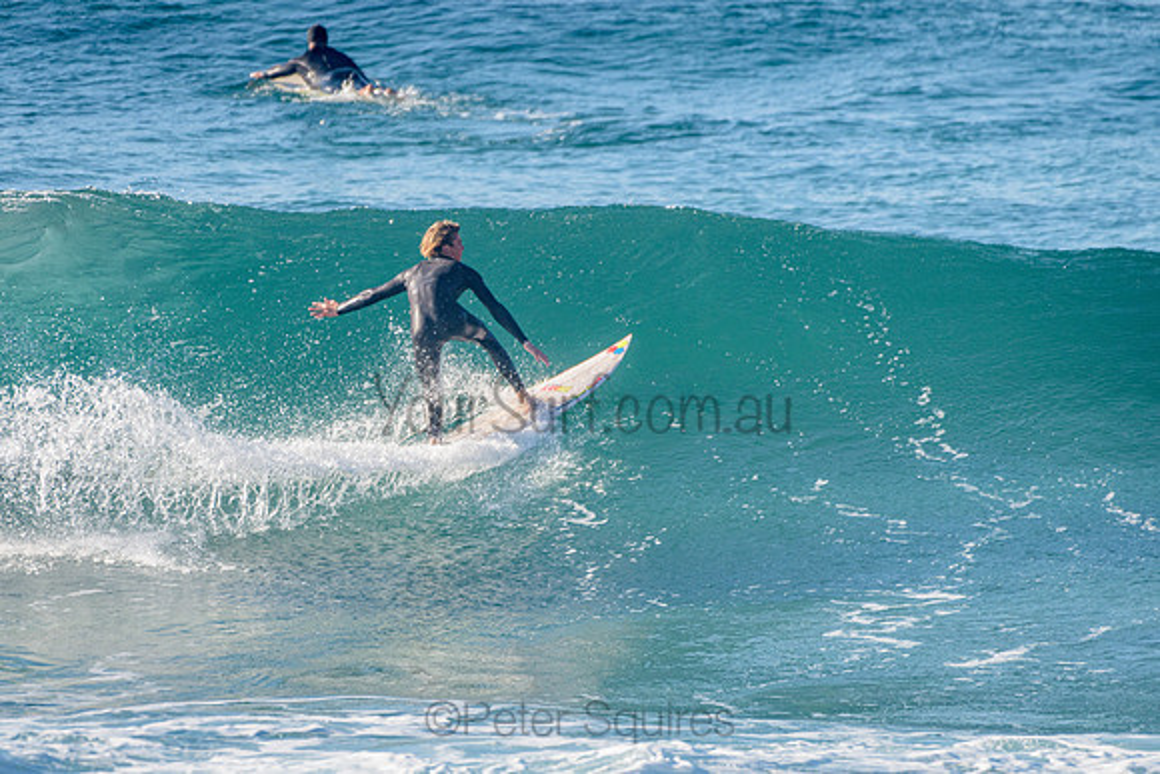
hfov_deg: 3.4
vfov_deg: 2.3
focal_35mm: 611
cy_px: 409
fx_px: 19695
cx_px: 472
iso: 280
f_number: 5.6
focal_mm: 500
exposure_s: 1/2000
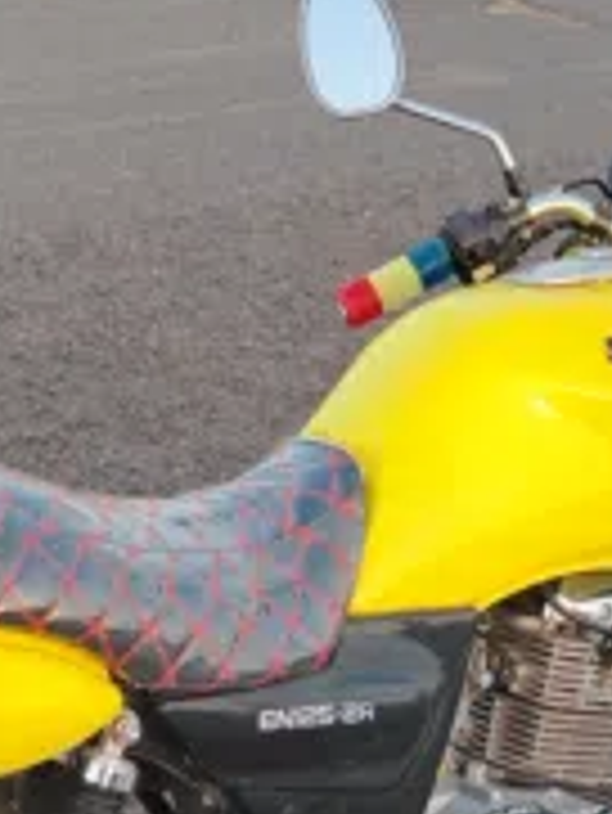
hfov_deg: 14.1
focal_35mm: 104
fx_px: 2449
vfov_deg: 18.5
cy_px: 778
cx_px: 86
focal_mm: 5.25
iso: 160
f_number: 1.75
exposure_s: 1/100
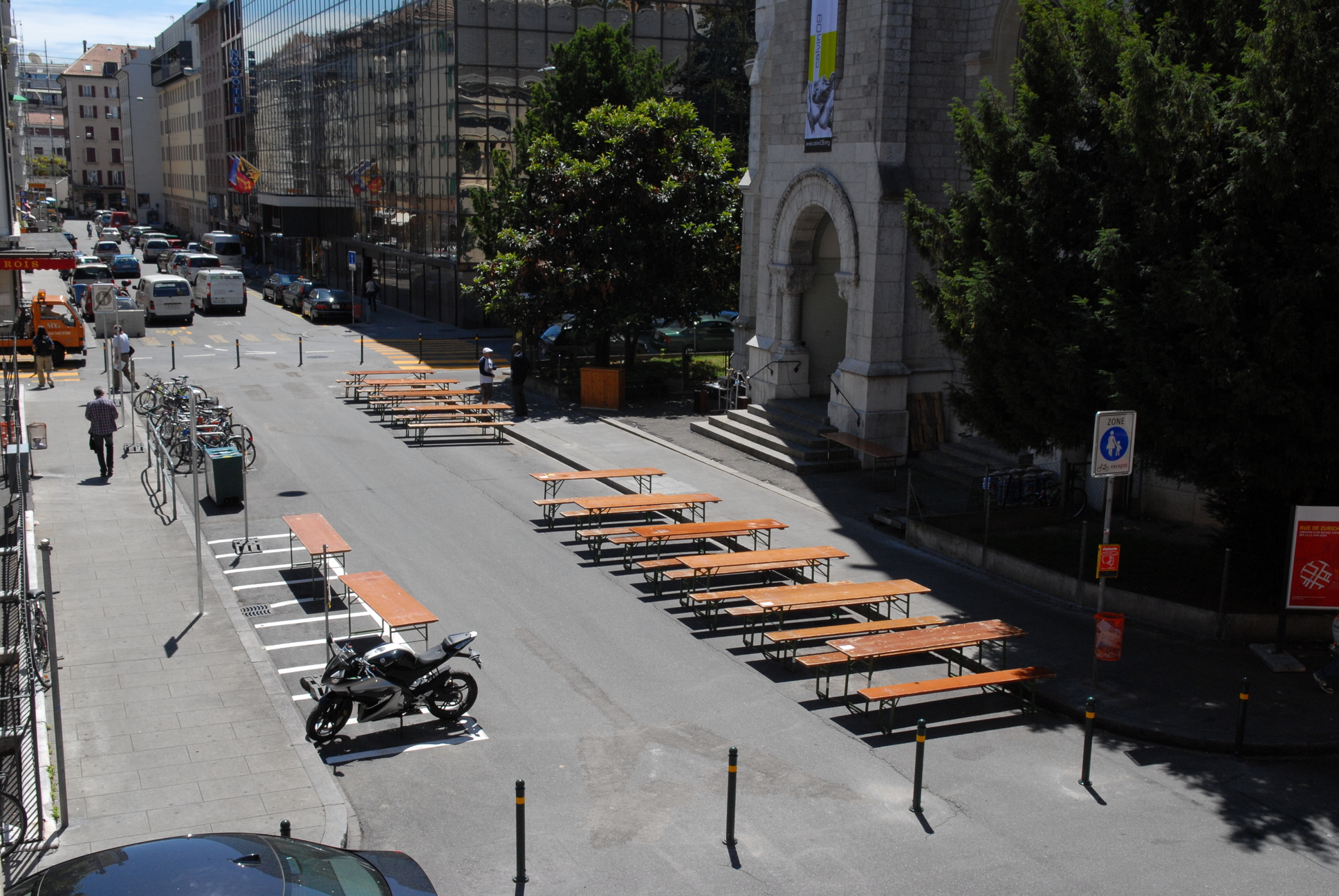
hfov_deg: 49.5
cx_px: 670
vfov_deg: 34.3
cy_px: 448
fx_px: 1452
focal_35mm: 39
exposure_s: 1/400
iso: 320
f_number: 10
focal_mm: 26
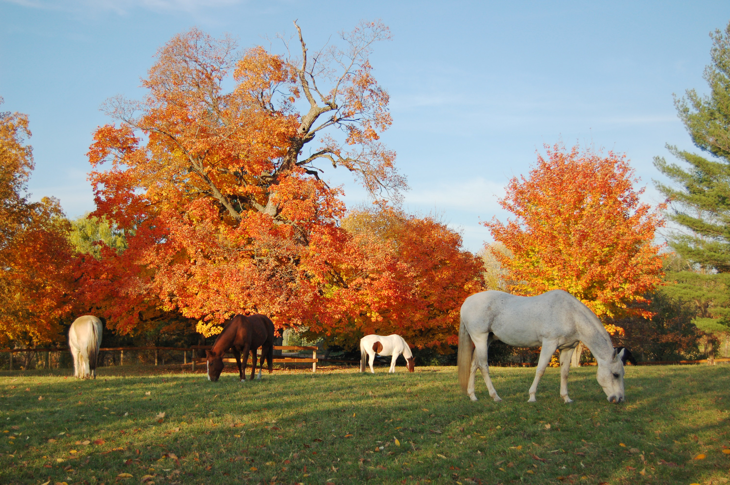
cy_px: 242
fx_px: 972
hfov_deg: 41.1
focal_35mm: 48
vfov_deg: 28.0
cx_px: 365
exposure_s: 1/640
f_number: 4.5
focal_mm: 32
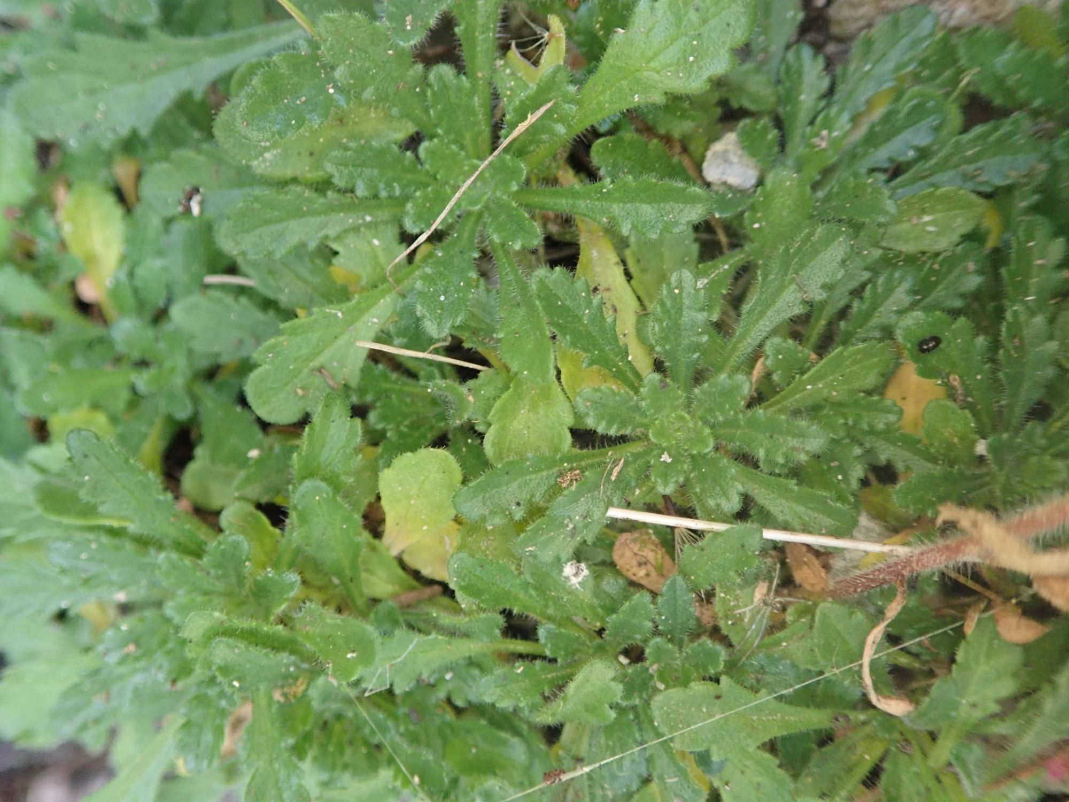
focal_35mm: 30
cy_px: 401
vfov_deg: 46.8
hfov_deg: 60.0
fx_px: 926
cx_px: 534
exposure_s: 1/40
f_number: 2.3
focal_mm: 5.5
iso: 800
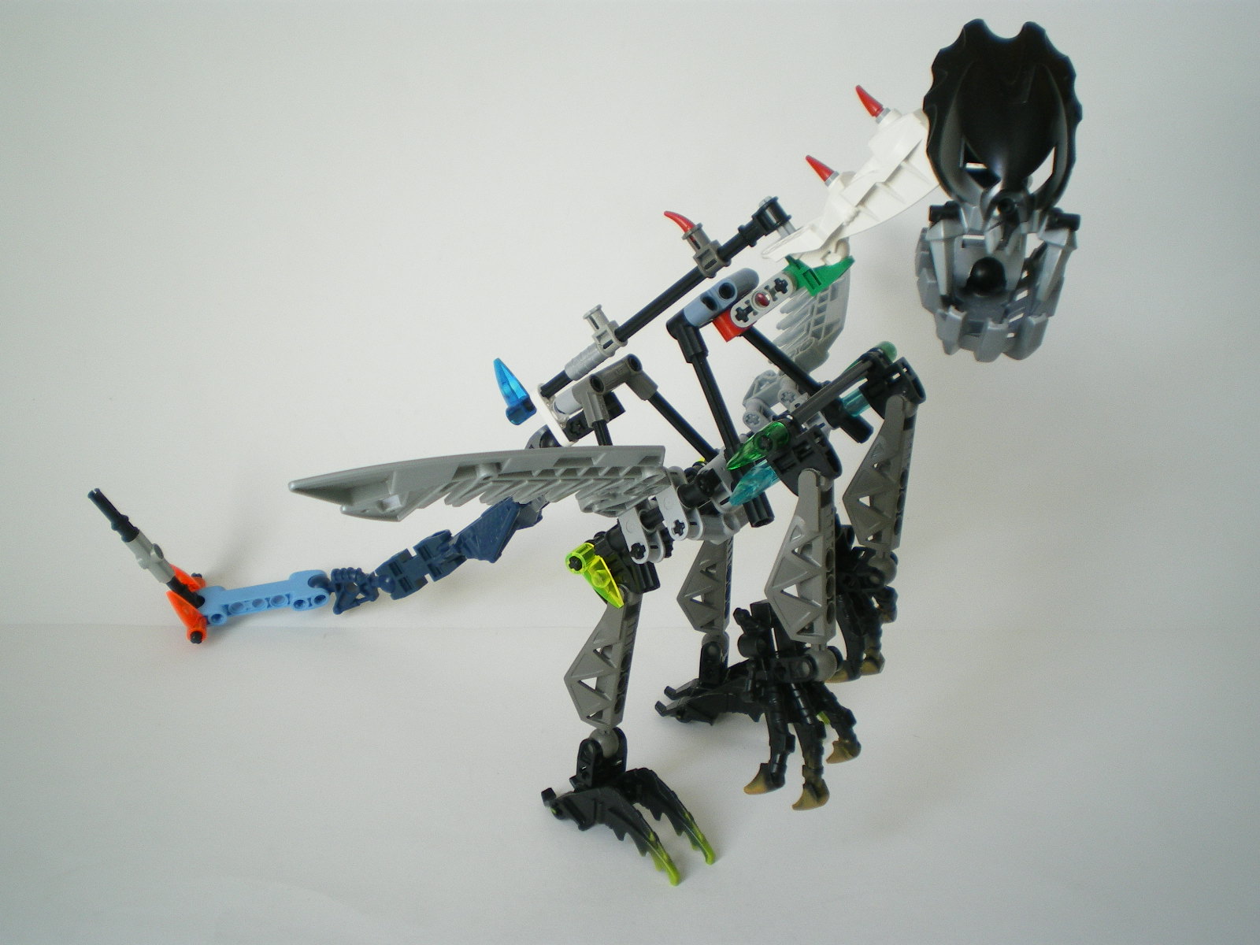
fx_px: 1529
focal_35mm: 42
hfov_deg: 44.8
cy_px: 472
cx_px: 630
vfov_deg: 34.3
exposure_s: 1/50
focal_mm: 7.4
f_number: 3.5
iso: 125
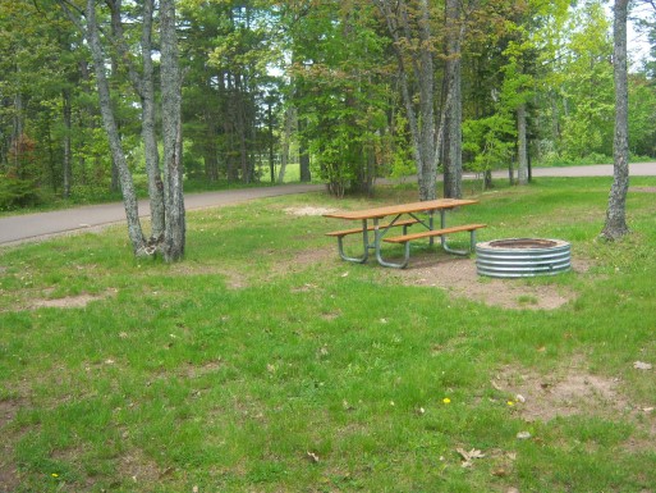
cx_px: 328
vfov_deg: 39.7
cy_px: 246
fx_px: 682
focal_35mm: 36
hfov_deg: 51.3
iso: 80
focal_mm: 7.5
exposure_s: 1/320
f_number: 2.8
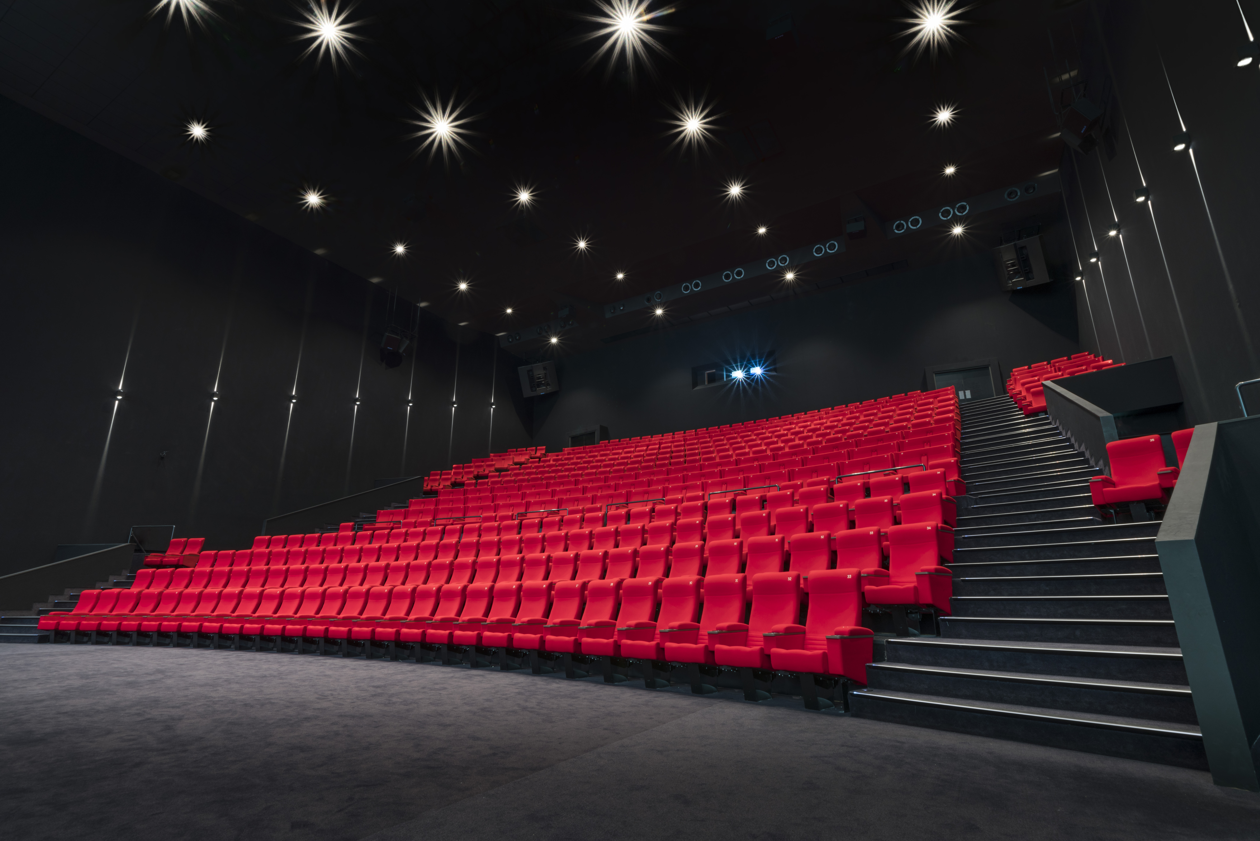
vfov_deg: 73.8
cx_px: 630
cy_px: 420
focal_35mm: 16
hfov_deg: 96.7
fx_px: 560
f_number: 16
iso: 100
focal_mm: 16
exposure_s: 15
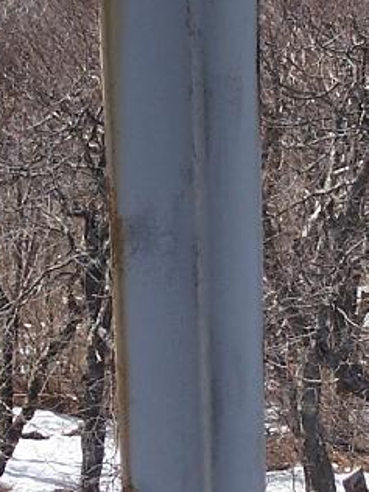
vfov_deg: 12.0
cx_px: 204
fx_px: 2331
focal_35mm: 164
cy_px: 331
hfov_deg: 9.1
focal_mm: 6.3
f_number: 4
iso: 80
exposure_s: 1/640
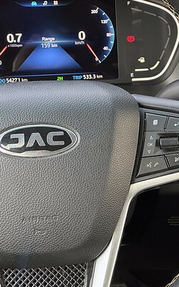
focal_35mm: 110
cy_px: 144
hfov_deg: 11.8
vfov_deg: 18.9
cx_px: 166
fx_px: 858
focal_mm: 9
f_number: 2.8
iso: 500
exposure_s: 1/60
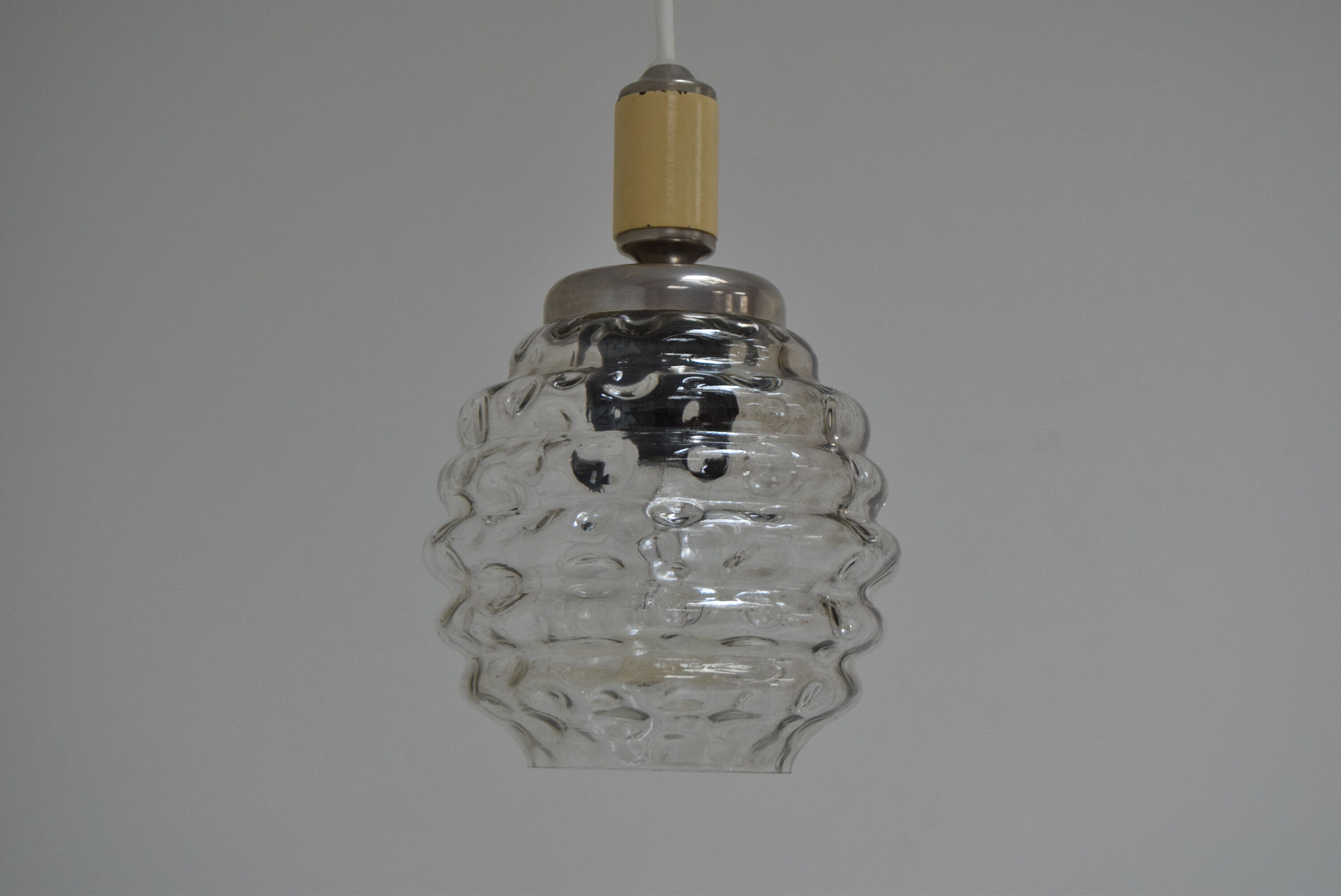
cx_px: 670
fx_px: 2684
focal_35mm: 72
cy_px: 448
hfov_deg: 28.1
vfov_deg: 19.0
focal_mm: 48
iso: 1600
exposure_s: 1/160
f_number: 6.3
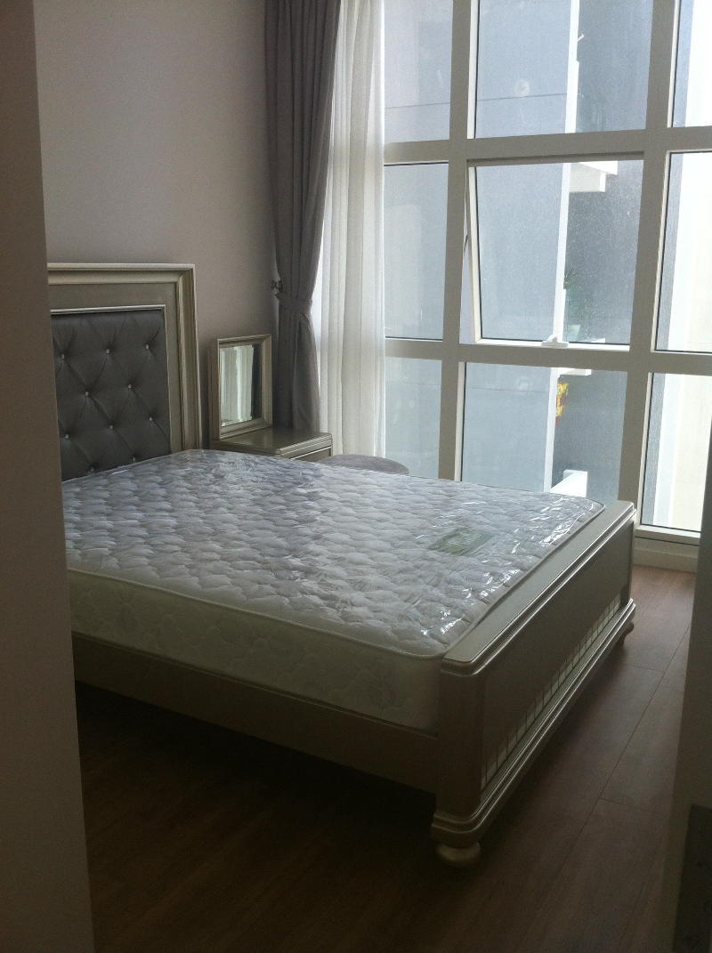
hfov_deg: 40.6
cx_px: 356
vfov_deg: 52.7
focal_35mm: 35
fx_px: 962
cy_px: 476
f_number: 2.8
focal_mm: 3.85
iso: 80
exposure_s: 1/149
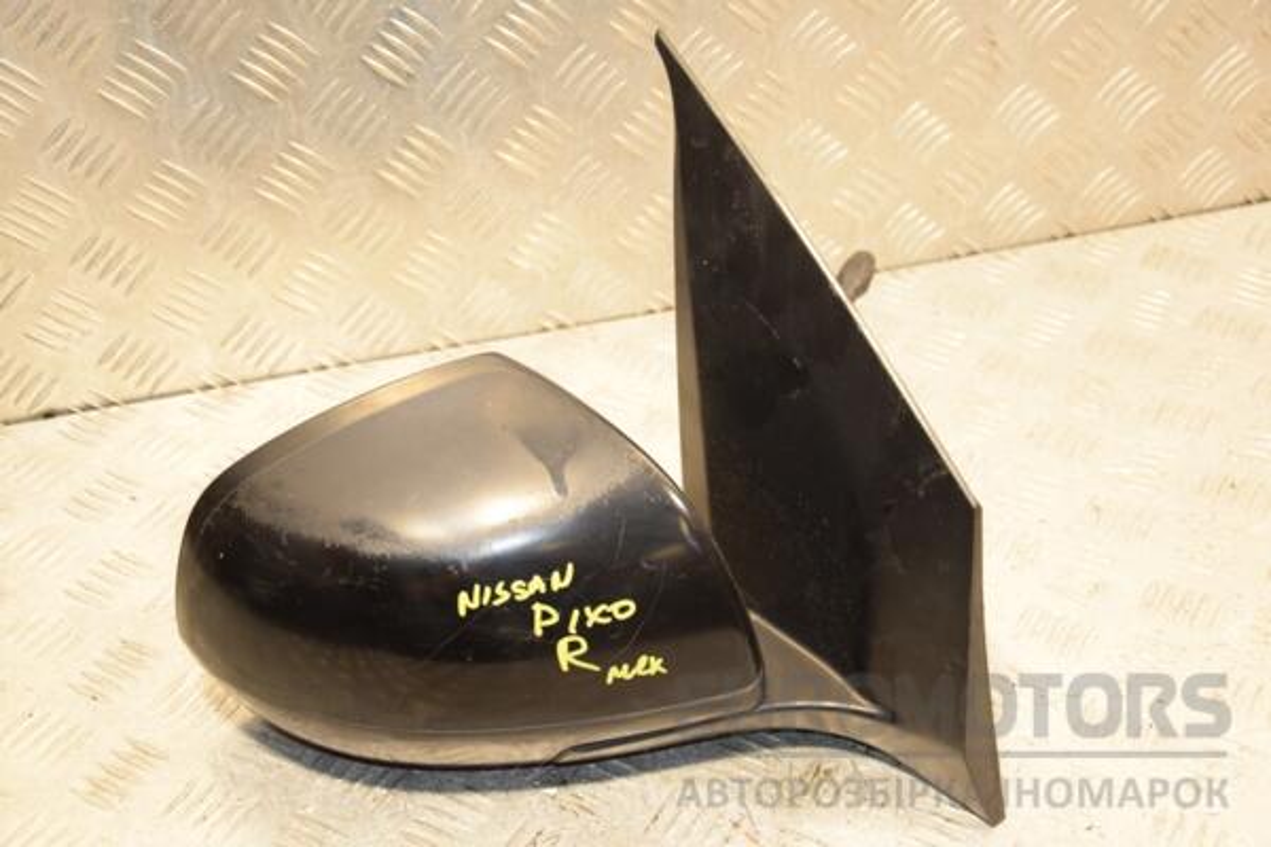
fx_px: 1853
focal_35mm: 52
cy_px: 424
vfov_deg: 25.8
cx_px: 636
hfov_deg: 37.9
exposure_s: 1/125
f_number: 5
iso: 800
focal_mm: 35
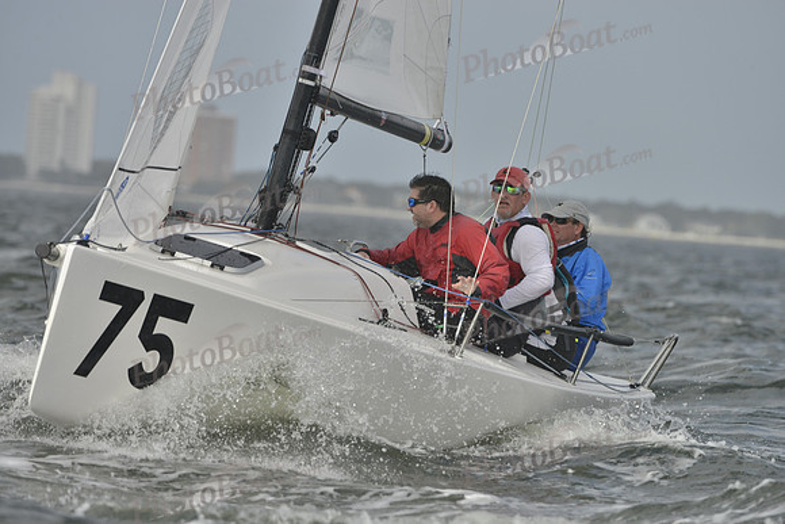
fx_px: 8724
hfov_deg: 5.2
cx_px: 392
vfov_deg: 3.4
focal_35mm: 400
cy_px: 262
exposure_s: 1/1600
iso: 400
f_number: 8
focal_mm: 400
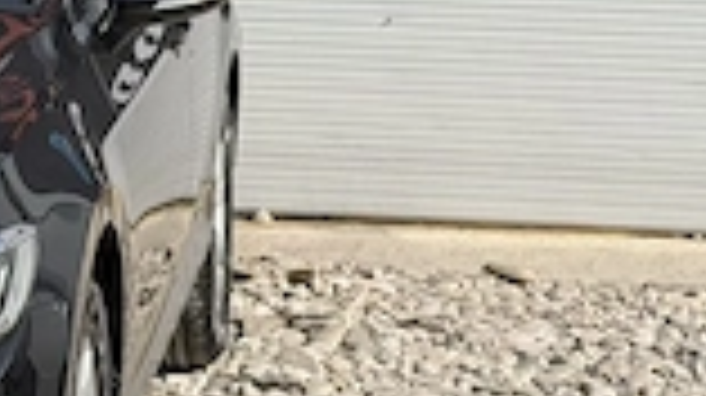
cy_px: -171
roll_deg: -1.1
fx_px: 3741
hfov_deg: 10.7
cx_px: 40
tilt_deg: -1.6
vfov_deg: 6.0
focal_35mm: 200
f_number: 1.78
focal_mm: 6.76
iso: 80
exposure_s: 1/3096
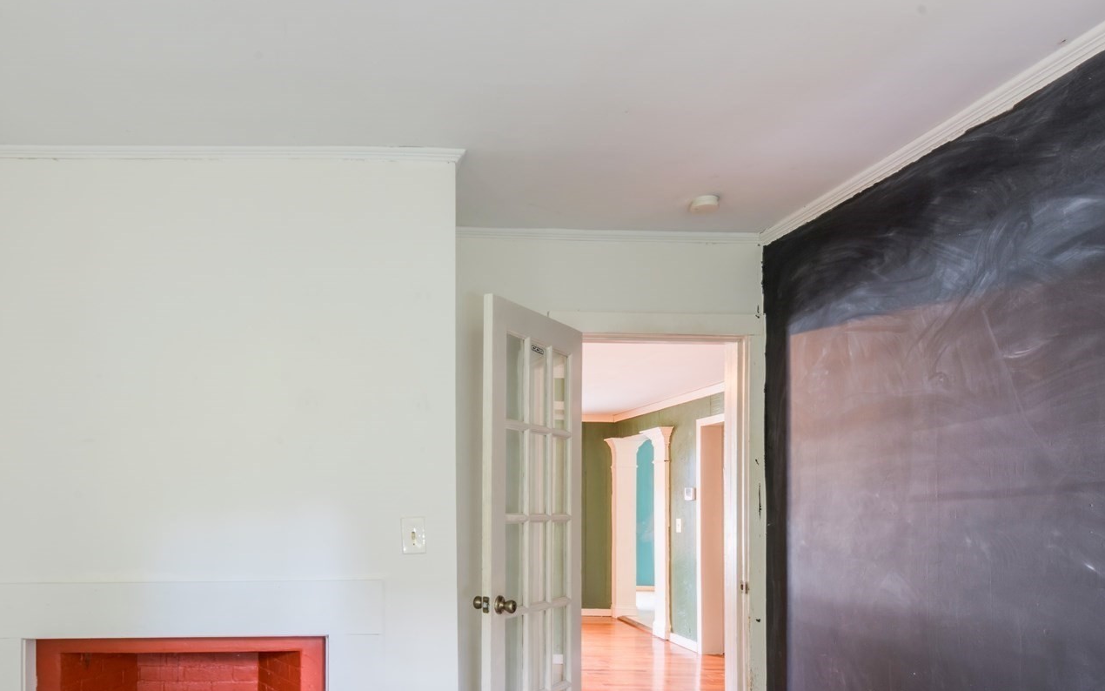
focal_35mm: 23
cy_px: 472
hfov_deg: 73.7
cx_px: 330
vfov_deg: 51.8
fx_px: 693
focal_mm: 14
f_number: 16
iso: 100
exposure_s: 5
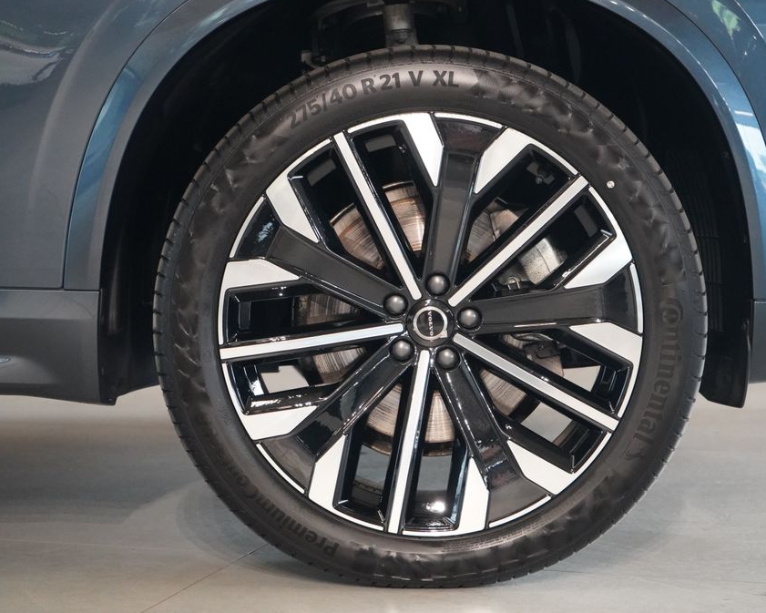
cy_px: 308
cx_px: 443
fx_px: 1814
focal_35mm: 80
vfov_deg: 19.2
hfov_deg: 23.8
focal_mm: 70
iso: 12800
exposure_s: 1/160
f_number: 5.6
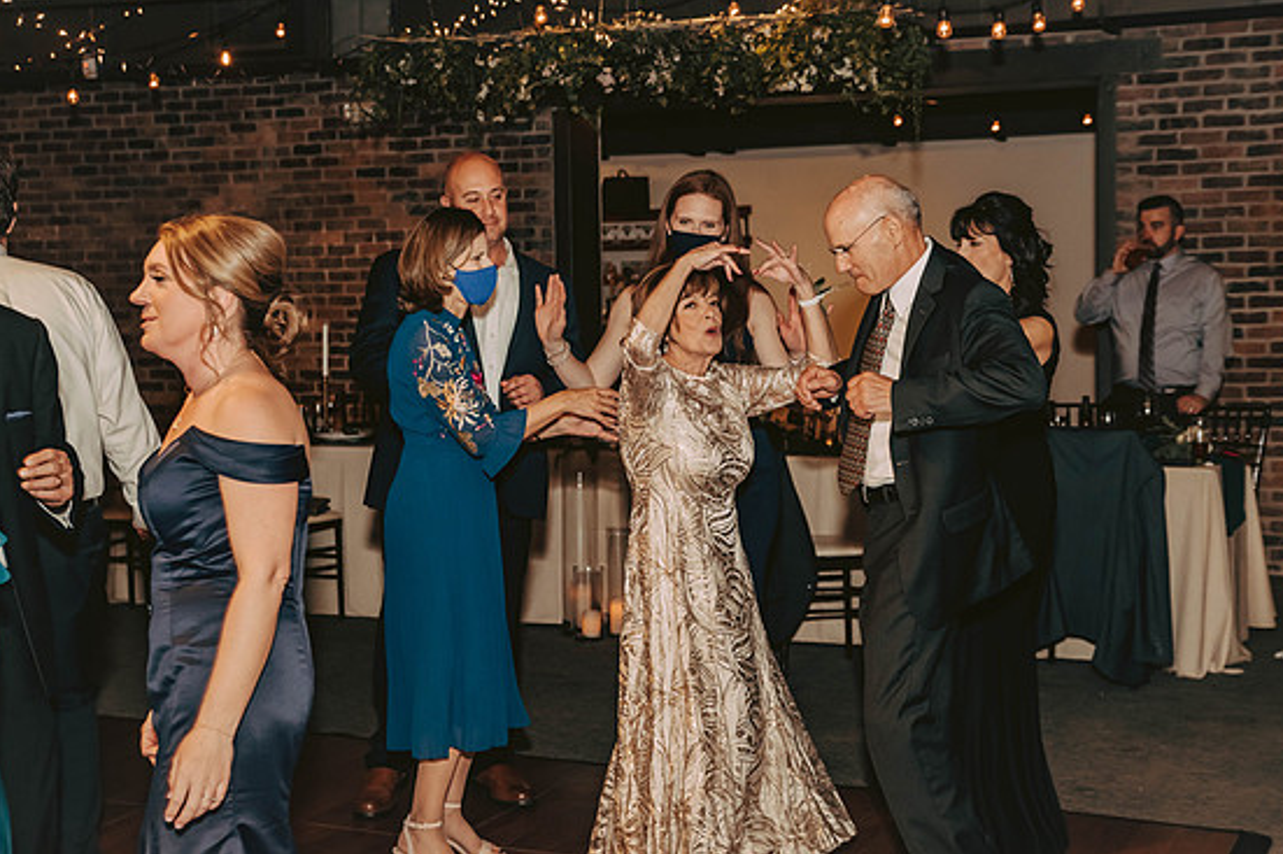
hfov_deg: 33.9
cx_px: 652
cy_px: 411
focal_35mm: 59
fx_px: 2102
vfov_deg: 23.0
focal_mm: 56
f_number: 4.5
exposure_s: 1/125
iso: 1250
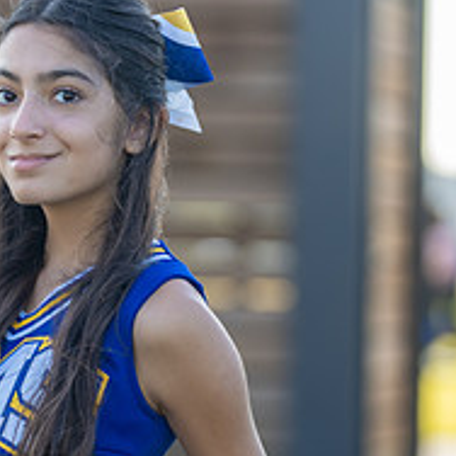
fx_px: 4859
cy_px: 326
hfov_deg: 5.4
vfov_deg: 5.4
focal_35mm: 326
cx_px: 39
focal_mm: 121
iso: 100
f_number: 2.8
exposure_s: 1/320
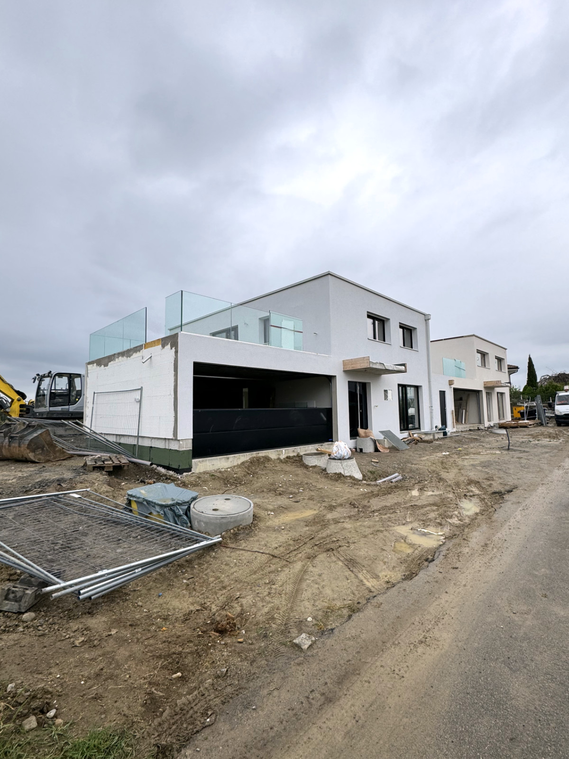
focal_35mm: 14
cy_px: 380
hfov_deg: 85.7
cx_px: 284
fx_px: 307
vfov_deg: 102.1
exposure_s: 1/707
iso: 40
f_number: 2.2
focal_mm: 2.2
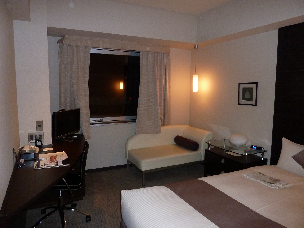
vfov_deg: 54.9
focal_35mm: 25
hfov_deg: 69.4
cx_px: 152
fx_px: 220
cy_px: 114
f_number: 3.3
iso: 320
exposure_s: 1/30
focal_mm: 4.1
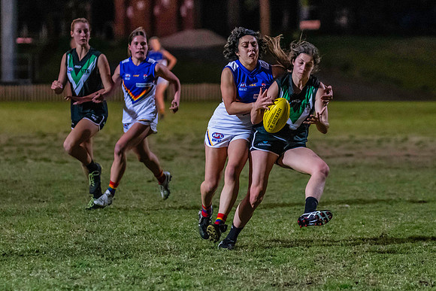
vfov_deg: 5.4
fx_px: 3060
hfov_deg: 8.1
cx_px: 248
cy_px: 159
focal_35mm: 253
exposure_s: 1/1250
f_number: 2.8
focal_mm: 145
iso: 10000
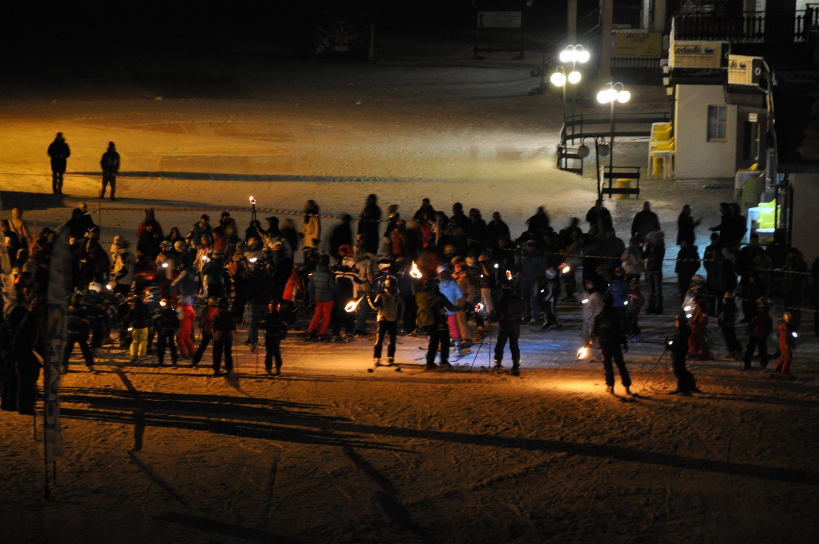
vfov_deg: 8.7
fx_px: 3579
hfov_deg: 13.1
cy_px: 272
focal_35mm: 158
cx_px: 410
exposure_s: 1/5
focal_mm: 105
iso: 1600
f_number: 5.3
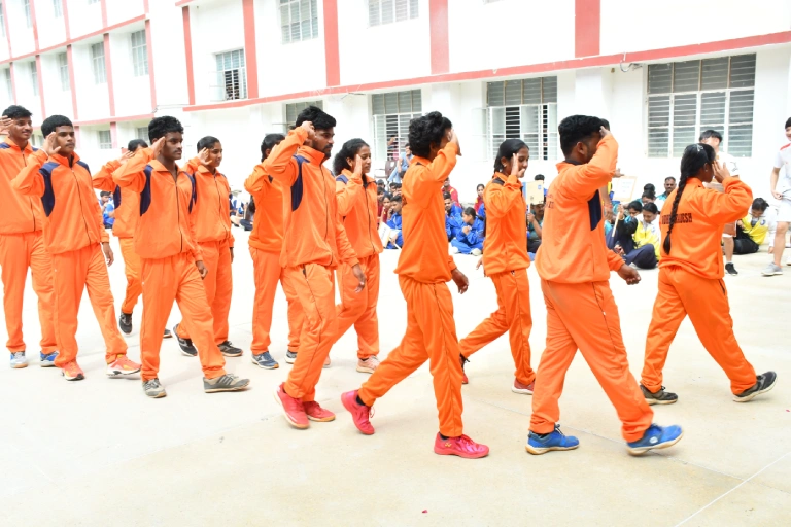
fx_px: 791
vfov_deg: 36.9
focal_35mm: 36
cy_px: 264
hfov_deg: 53.1
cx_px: 396
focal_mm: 24
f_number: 13
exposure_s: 1/160
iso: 500
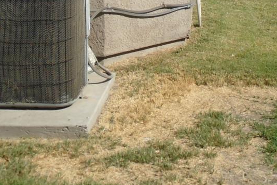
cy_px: -78
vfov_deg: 16.6
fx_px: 585
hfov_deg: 26.4
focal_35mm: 76
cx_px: 195
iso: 100
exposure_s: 1/250
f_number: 8
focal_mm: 4.6
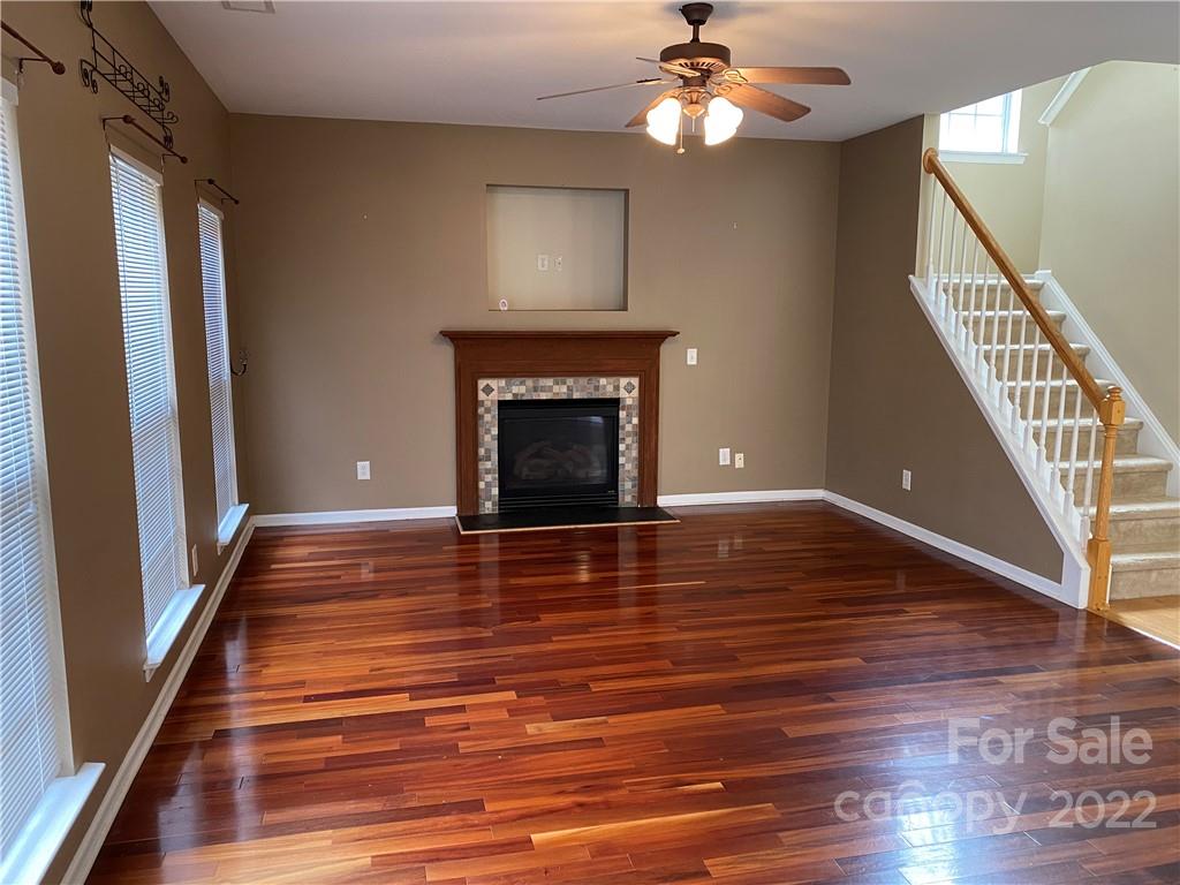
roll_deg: -1.1
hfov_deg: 67.3
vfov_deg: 53.1
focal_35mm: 26
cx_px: 590
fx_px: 886
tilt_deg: -8.2
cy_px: 442
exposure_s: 1/60
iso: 250
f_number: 1.8
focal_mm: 4.25
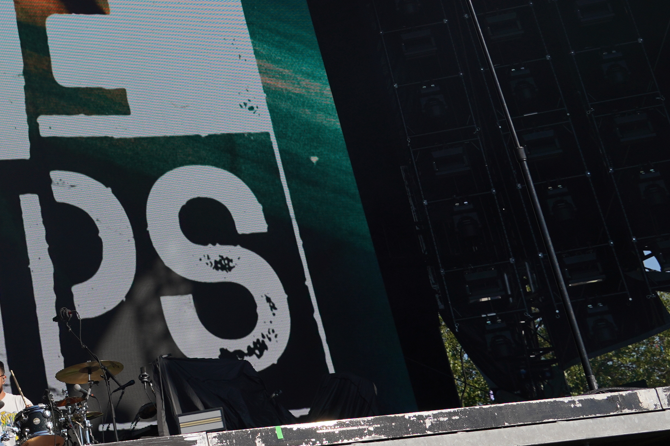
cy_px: -15
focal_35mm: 73
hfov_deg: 26.2
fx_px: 1359
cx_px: -3
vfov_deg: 18.1
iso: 100
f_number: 8
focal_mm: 30
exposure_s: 1/500
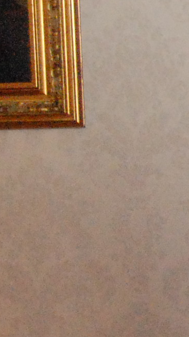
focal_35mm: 217
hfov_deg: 5.0
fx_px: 1935
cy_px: 204
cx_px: 760
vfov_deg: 9.9
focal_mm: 30
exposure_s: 1/100
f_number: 5
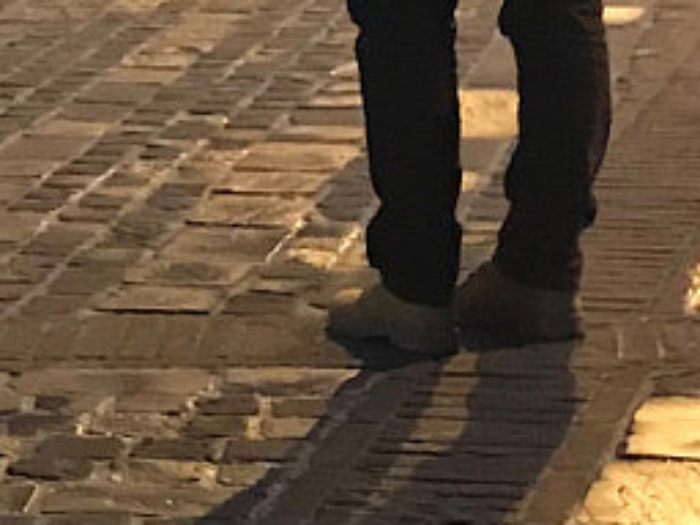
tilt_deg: -5.8
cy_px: 170
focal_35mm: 175
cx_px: -153
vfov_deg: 8.5
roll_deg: +0.6
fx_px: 3539
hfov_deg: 11.1
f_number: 1.8
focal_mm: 3.99
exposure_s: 1/4
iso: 100
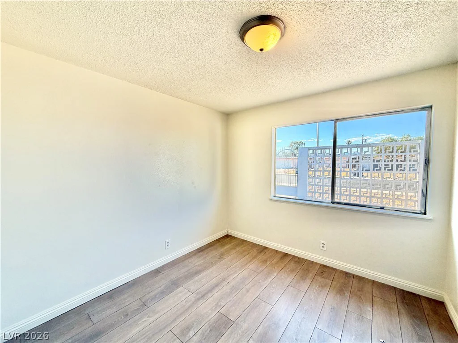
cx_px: 229
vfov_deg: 85.7
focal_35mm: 14
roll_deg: +0.8
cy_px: 172
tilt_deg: -1.9
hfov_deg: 102.1
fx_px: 185
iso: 50
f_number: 2.2
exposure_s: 1/197
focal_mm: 2.22
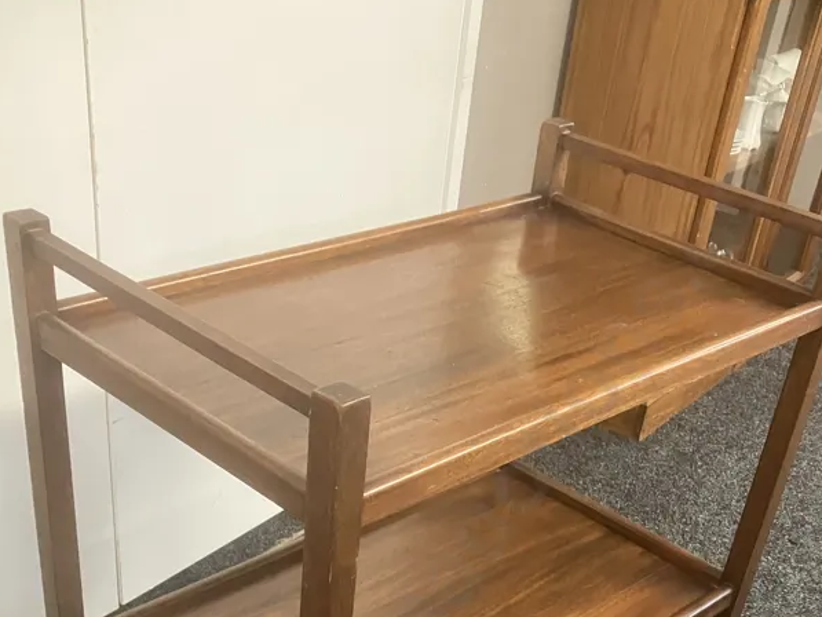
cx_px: 410
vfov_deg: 28.2
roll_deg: -6.8
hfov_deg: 39.6
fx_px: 1140
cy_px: 634
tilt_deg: -35.5
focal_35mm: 48
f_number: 1.8
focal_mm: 3.99
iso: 320
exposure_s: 1/33
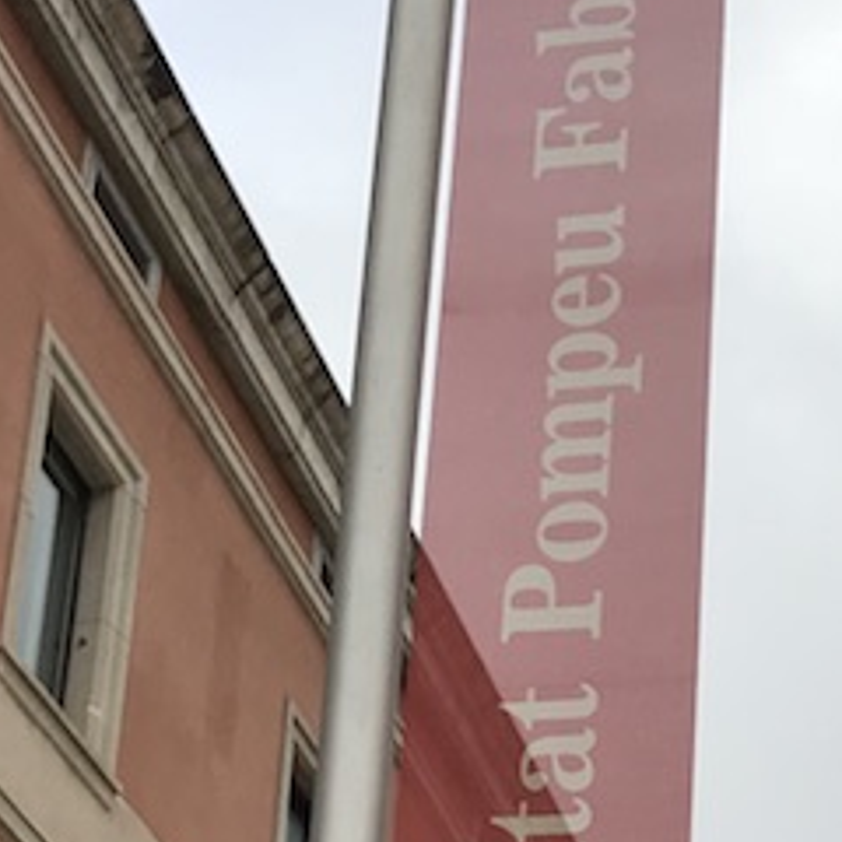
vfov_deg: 15.9
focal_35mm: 99
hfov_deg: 17.5
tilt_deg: +22.7
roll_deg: -1.9
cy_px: 1333
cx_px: 635
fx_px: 2724
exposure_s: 1/912
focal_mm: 3.99
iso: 20
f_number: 1.8
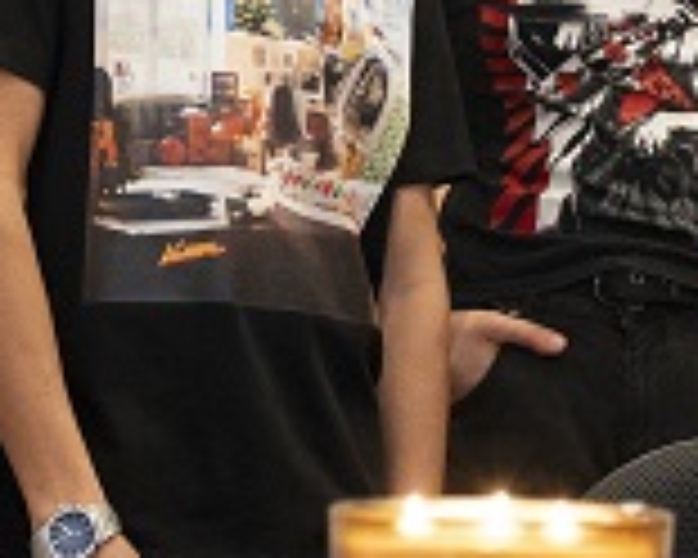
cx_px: 590
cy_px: -488
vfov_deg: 10.4
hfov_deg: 13.9
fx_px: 2851
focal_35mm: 138
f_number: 4.5
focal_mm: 24
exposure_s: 1/60
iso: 3200
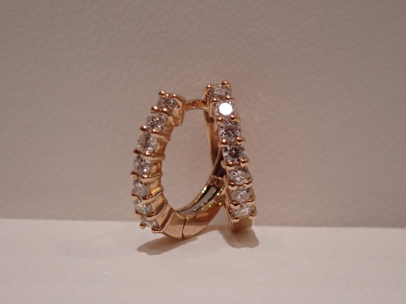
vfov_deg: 14.8
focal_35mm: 100
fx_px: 1173
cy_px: 152
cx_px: 203
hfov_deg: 19.6
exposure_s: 1/100
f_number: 4.9
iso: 200
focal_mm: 18
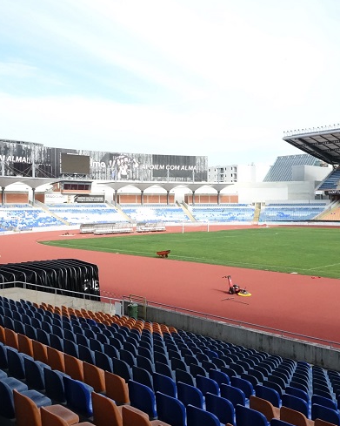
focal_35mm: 36
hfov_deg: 40.4
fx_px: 453
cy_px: 213
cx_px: 237
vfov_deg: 50.3
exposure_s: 1/2000
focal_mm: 9.14
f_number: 8
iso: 2500
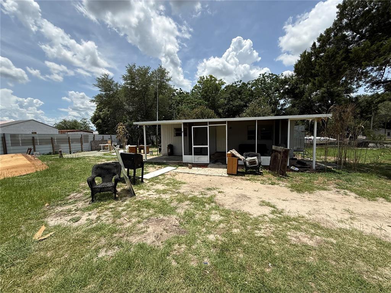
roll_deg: -0.1
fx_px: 158
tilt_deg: -4.7
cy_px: 146
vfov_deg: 85.7
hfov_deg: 102.1
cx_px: 196
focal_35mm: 14
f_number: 2.2
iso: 50
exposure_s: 1/1961
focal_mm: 2.22
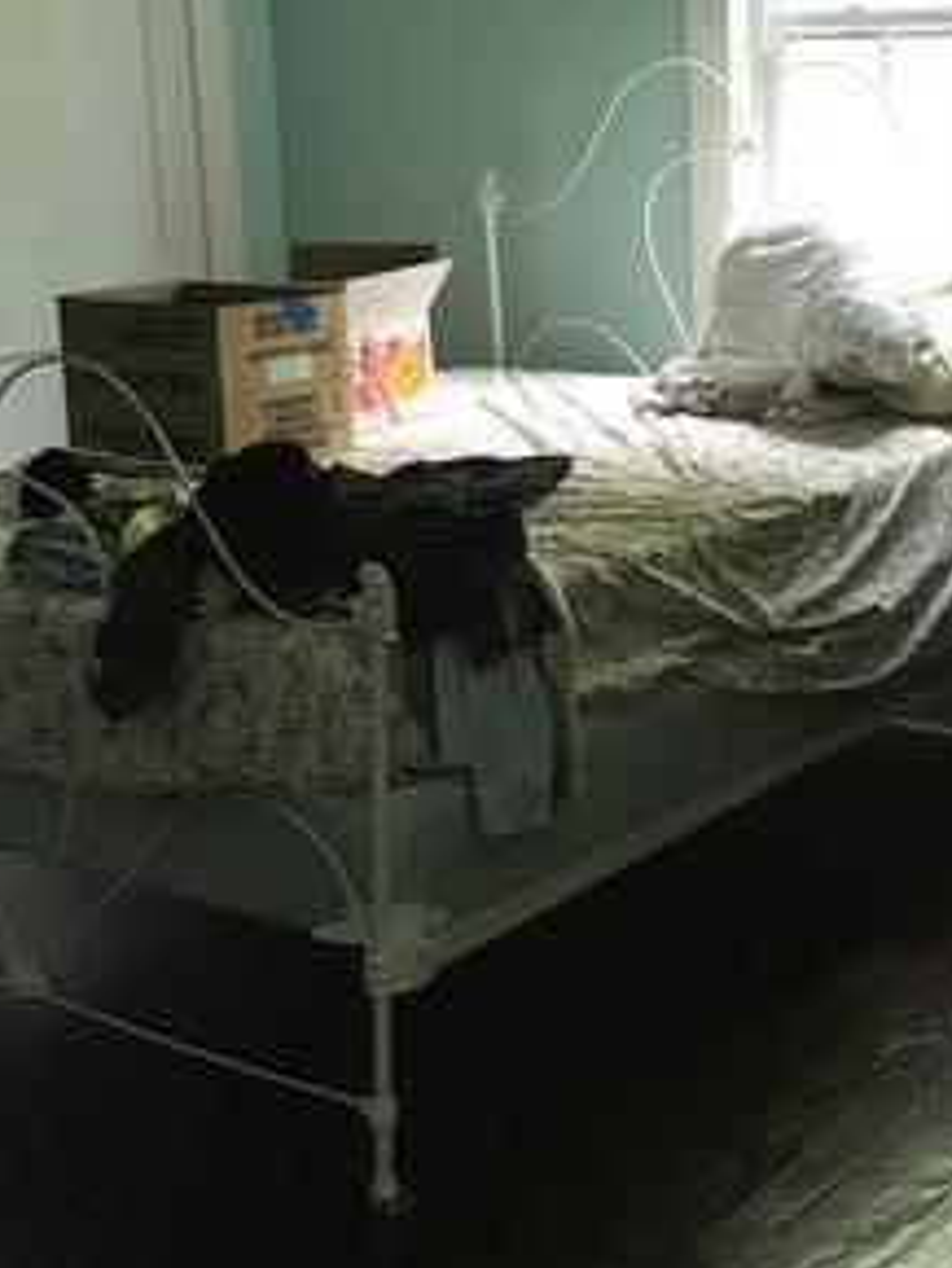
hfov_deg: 23.6
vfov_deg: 31.0
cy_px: 448
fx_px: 2272
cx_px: 627
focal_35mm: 62
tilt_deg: -8.9
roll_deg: +1.4
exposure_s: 1/24
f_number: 1.8
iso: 40
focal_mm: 3.99
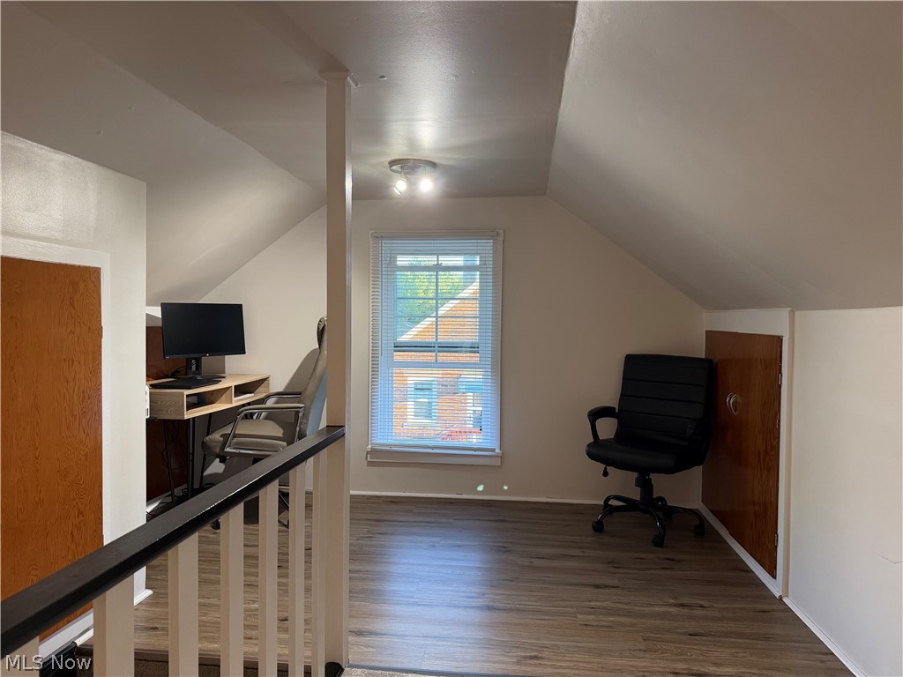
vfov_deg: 56.8
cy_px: 338
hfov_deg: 71.6
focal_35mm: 24
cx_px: 452
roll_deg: +0.0
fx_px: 626
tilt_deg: -1.4
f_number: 1.78
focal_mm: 6.76
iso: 250
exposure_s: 1/120
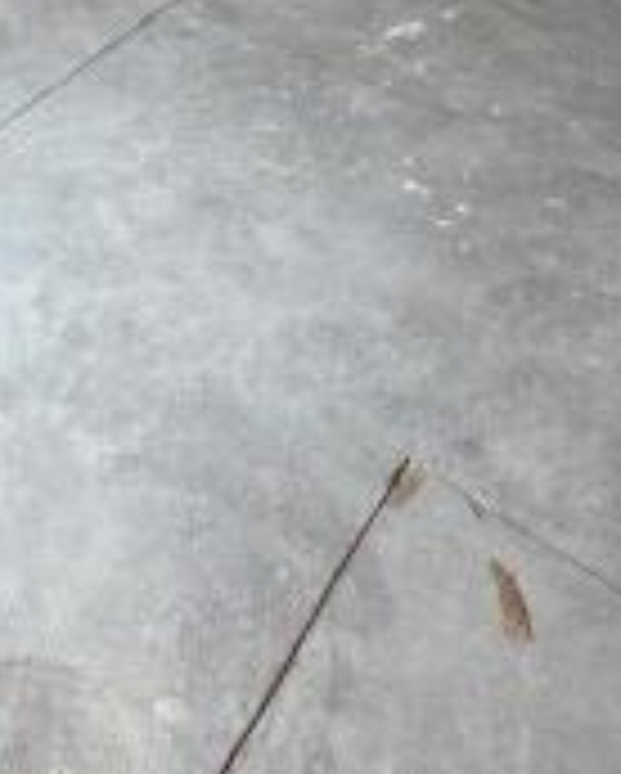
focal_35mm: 43
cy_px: -191
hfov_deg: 33.9
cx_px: 119
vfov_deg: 33.4
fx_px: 986
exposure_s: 1/100
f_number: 1.9
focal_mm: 2.2
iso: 32
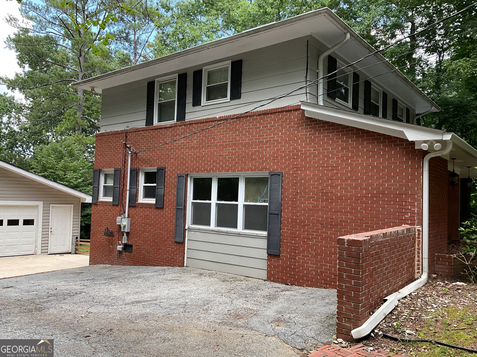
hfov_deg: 61.7
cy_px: 178
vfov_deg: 48.2
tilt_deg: +3.9
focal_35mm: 29
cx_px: 238
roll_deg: -2.7
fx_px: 400
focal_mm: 3
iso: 16
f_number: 1.8
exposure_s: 1/134
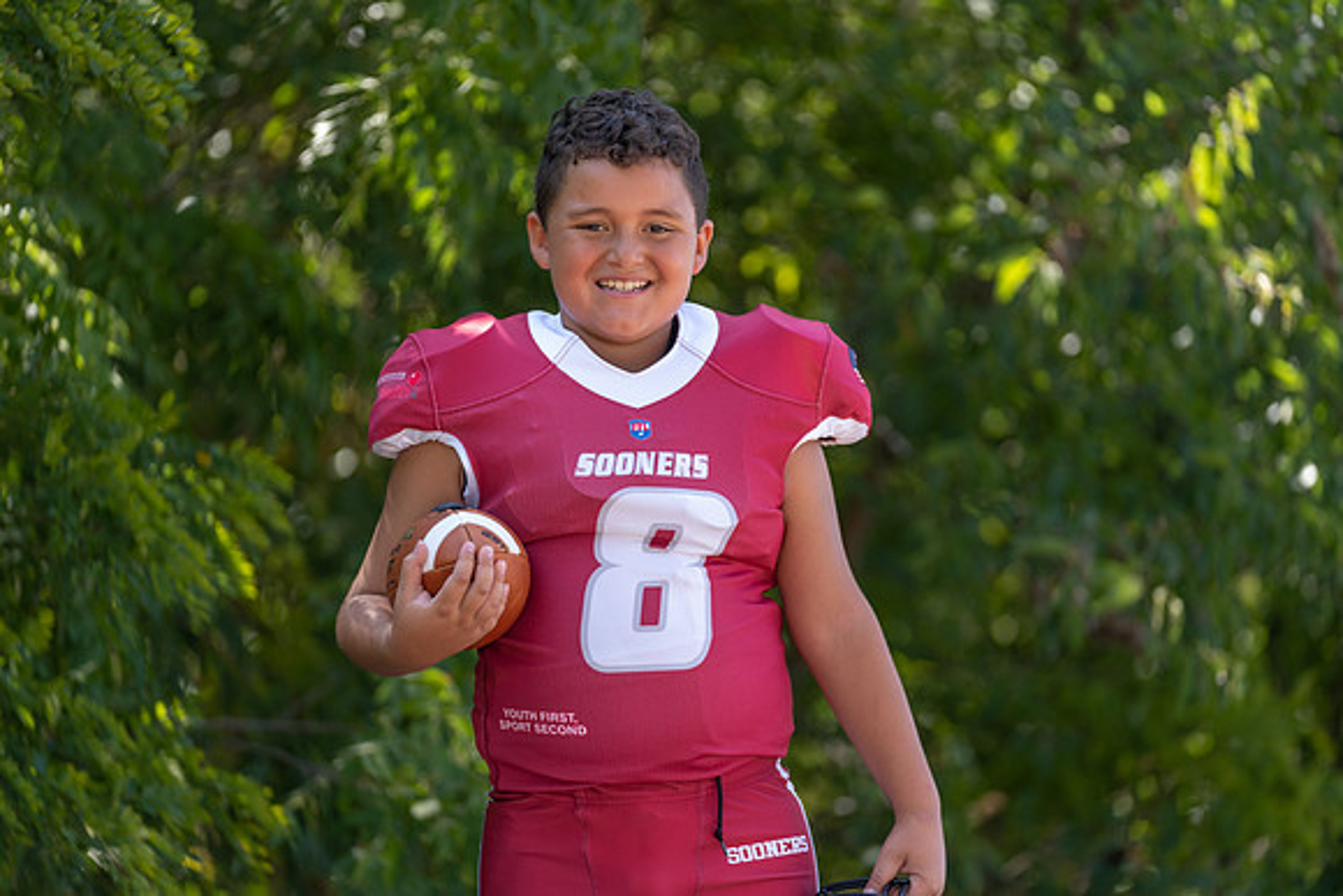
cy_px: 448
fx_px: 5522
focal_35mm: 148
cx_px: 672
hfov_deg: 13.9
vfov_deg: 9.3
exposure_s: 1/320
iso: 80
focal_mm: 148
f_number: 2.8
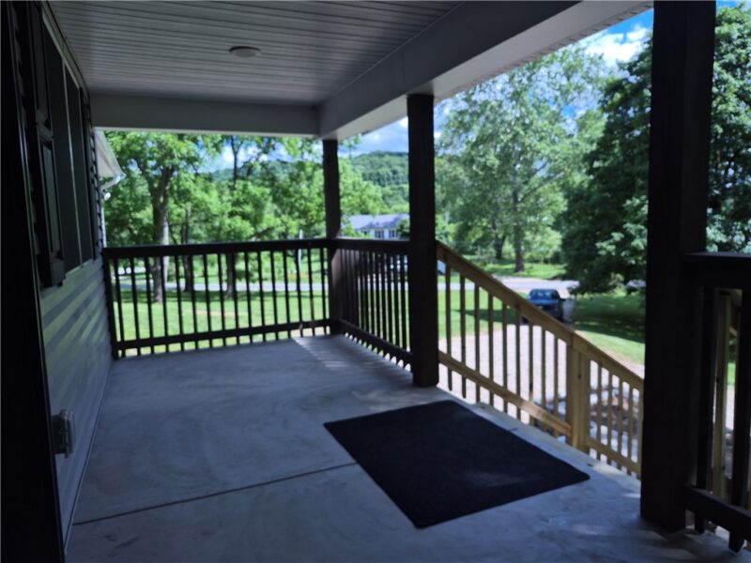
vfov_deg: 58.9
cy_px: 282
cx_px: 376
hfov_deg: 73.9
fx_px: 499
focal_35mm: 23
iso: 25
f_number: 1.8
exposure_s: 1/1104
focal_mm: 5.4
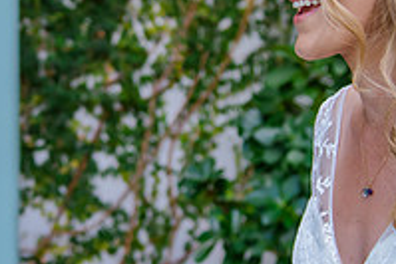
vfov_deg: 8.6
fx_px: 1750
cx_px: 25
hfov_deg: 12.8
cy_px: 82
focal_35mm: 159
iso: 320
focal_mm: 52
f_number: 4
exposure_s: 1/80
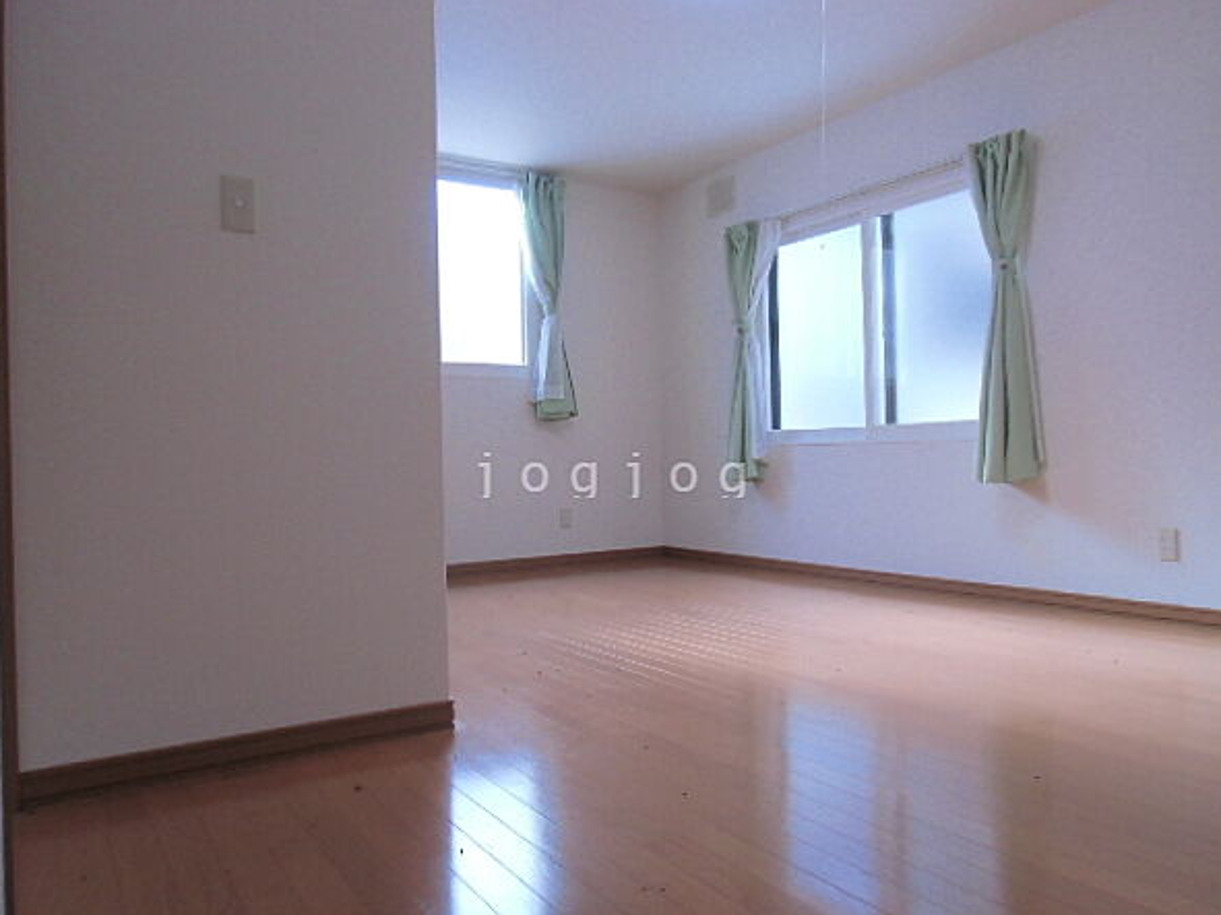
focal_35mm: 26
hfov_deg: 67.3
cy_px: 473
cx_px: 616
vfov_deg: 53.0
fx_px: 917
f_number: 3
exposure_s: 1/100
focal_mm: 4.24
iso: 200
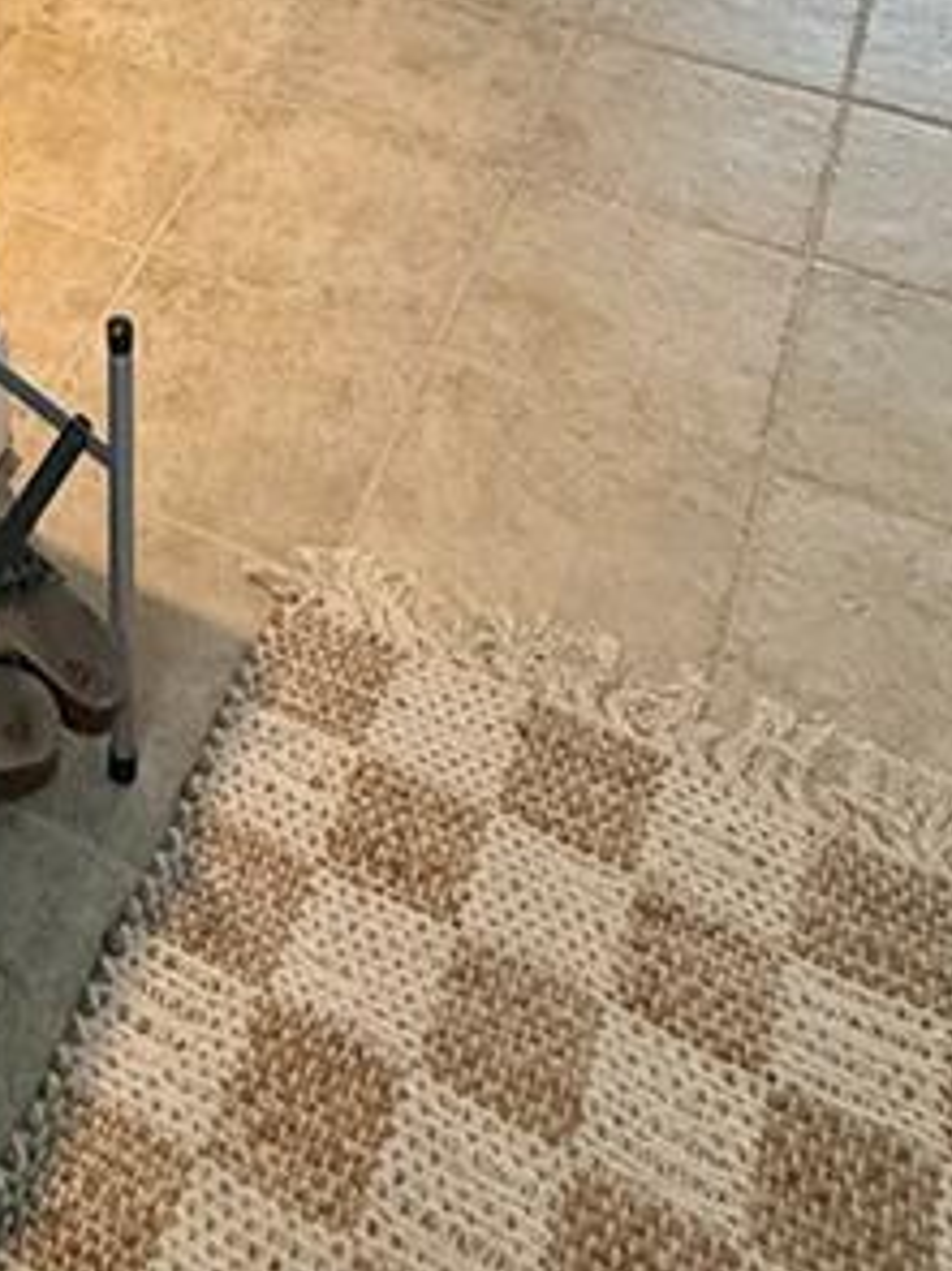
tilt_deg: -4.8
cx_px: -52
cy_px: -965
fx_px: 2092
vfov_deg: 22.1
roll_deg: +1.4
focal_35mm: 57
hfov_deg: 24.2
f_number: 2.2
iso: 320
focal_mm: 2.22
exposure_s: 1/120
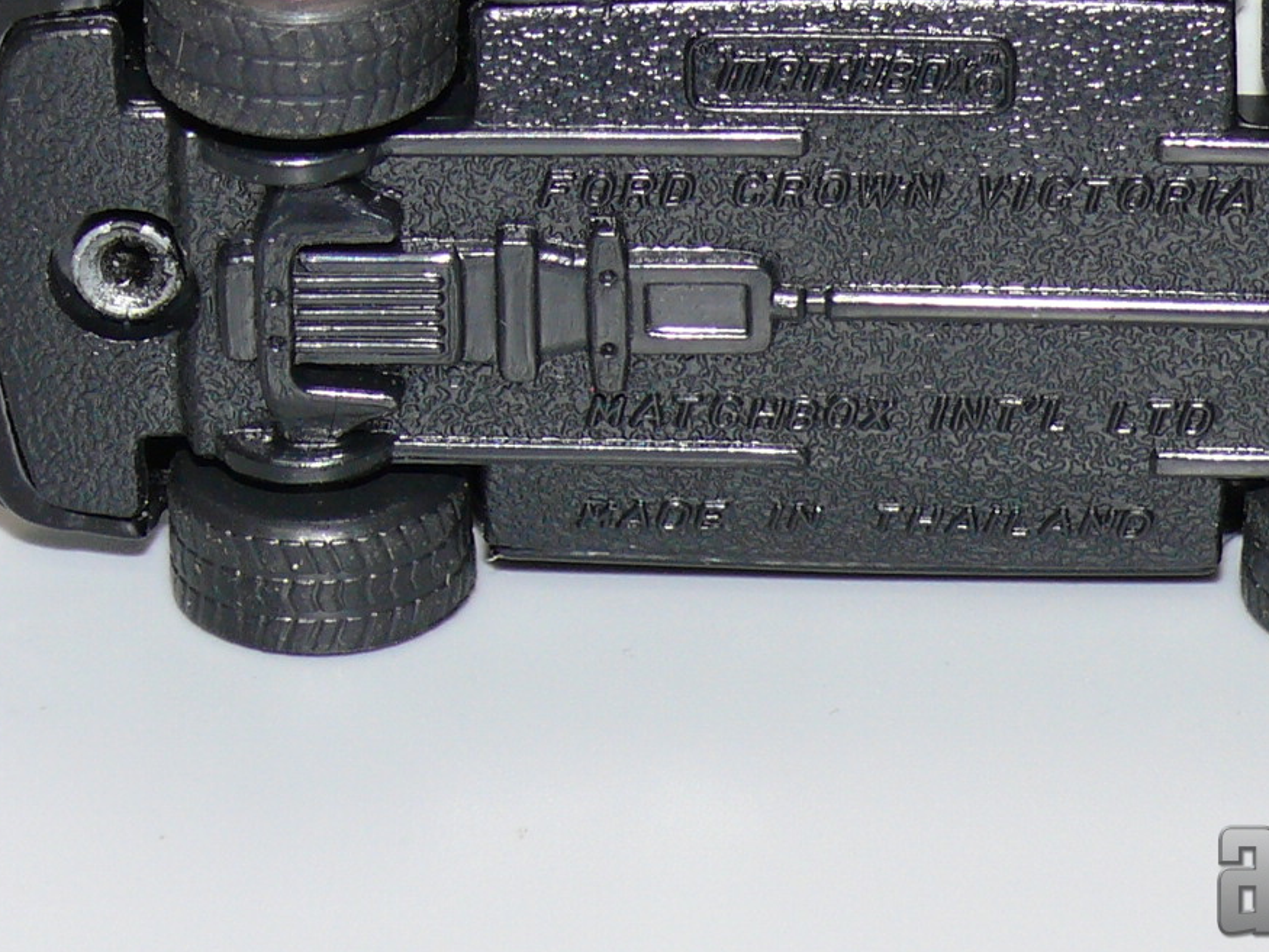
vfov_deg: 7.0
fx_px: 7775
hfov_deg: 9.3
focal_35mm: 212
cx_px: 883
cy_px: 122
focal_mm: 14.3
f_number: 4
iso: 100
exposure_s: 1/30
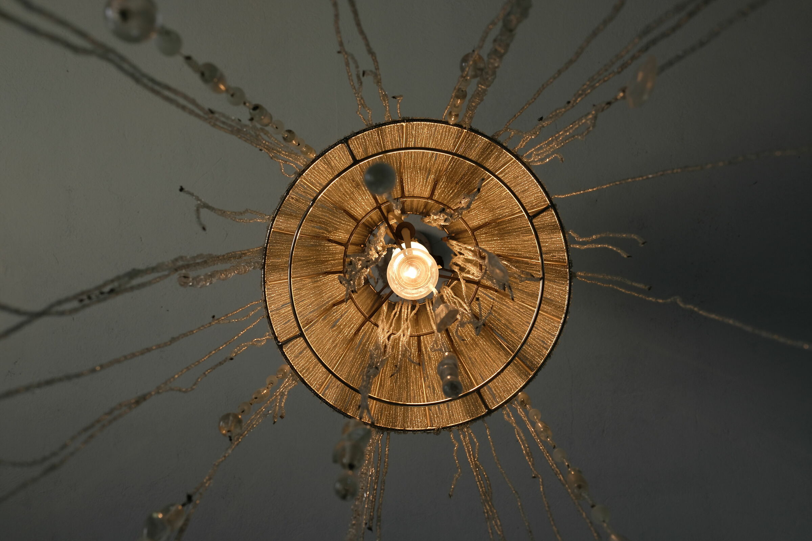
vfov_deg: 37.9
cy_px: 270
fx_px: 789
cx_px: 406
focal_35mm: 35
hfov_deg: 54.4
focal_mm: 23
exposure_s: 1/60
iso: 200
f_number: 8
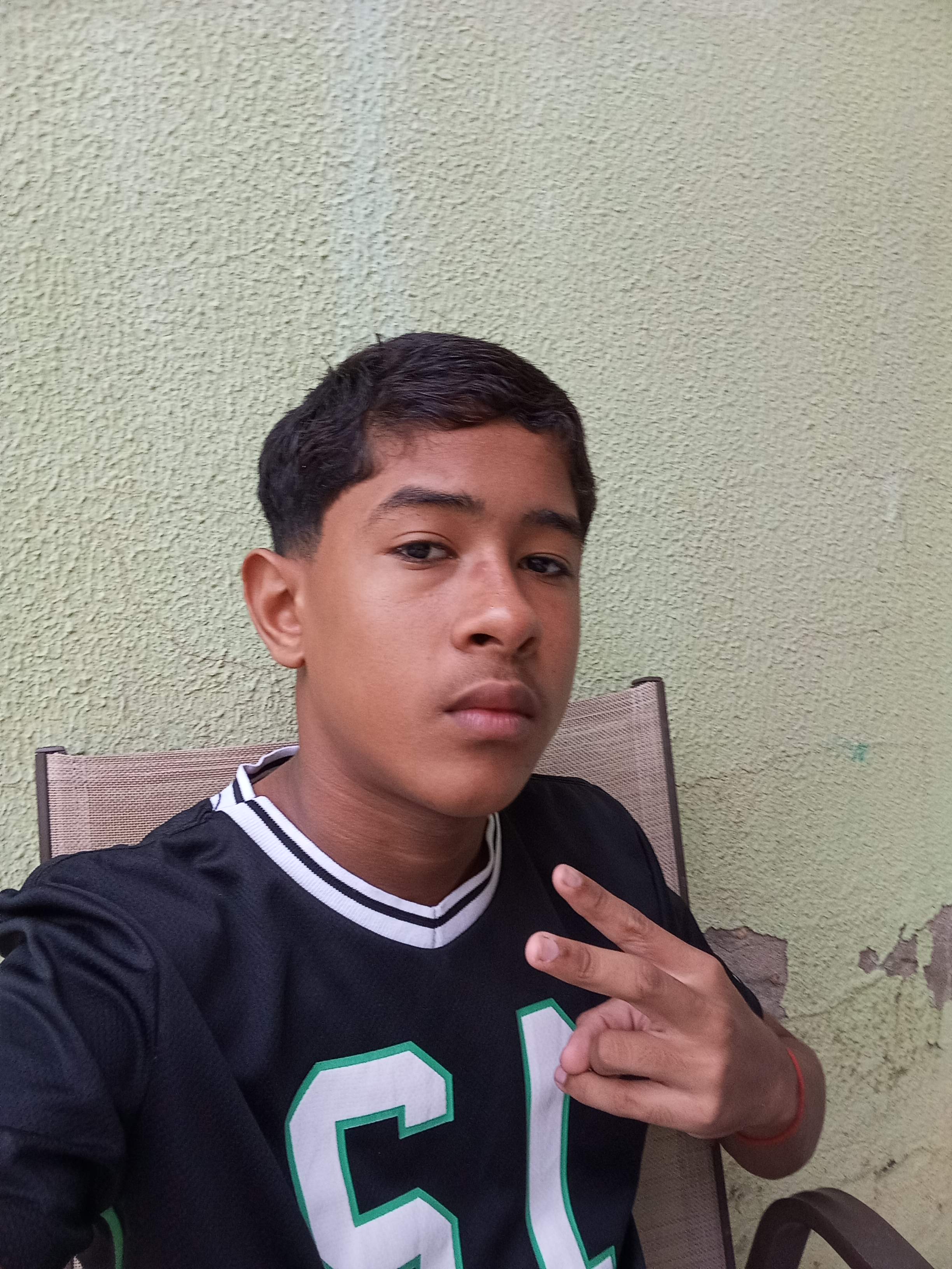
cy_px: 634
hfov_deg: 53.1
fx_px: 953
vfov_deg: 67.3
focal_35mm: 26
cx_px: 476
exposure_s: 1/60
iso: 117
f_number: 2
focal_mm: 2.77
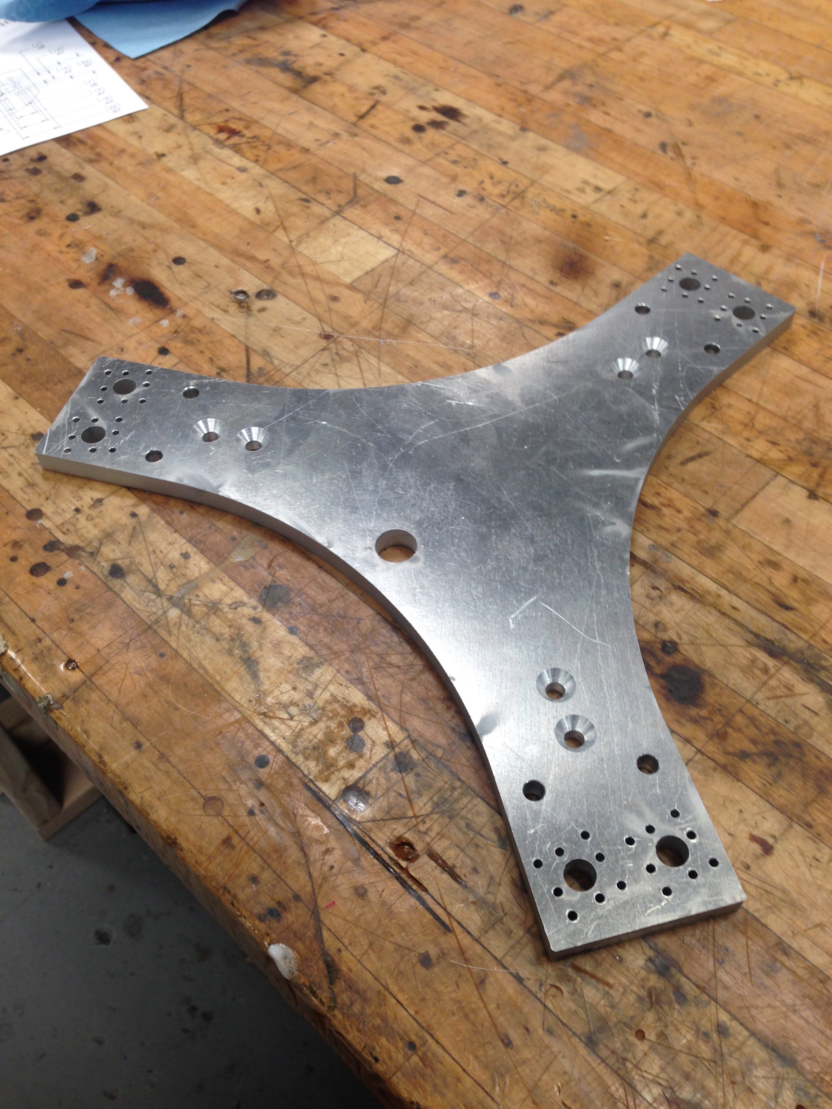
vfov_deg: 55.4
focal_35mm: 33
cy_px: 554
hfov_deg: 42.9
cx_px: 416
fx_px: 1058
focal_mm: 4.12
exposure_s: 1/30
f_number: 2.4
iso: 50
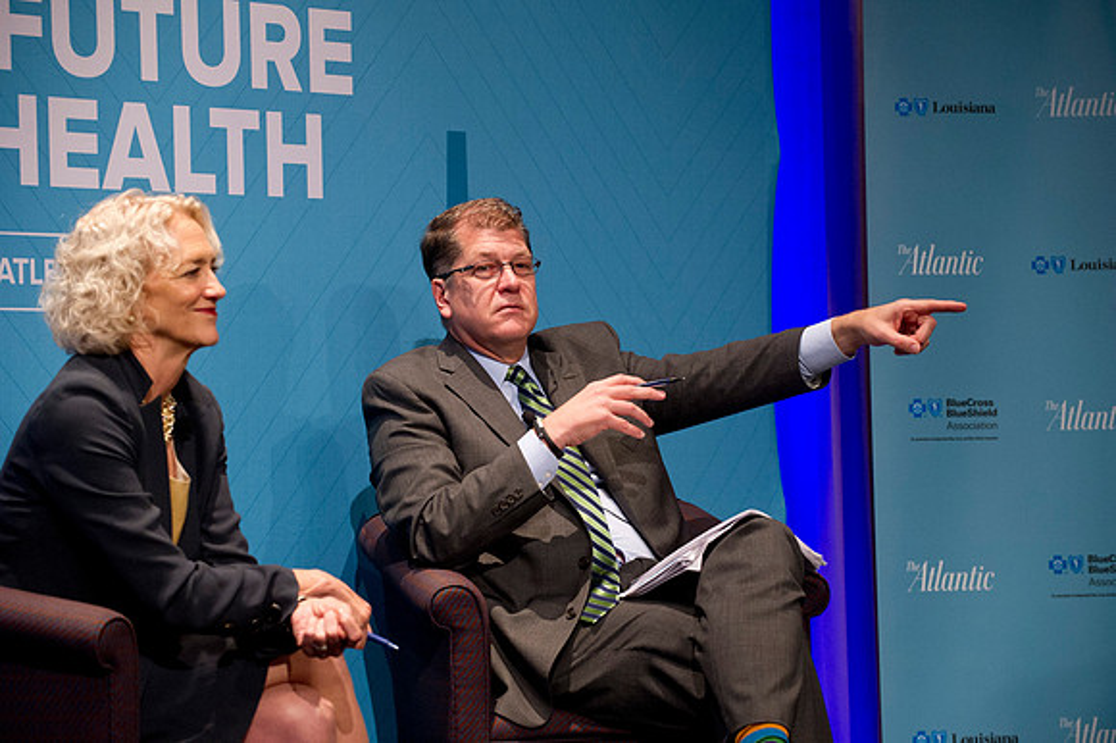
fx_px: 3873
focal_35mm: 125
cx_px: 558
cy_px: 372
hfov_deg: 16.4
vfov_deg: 11.0
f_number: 4
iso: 2500
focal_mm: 125
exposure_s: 1/200
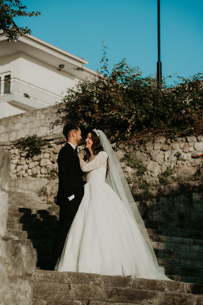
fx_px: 719
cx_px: 102
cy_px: 152
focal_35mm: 85
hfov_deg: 16.1
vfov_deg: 23.9
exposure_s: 1/2500
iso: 250
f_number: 3.5
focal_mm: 85
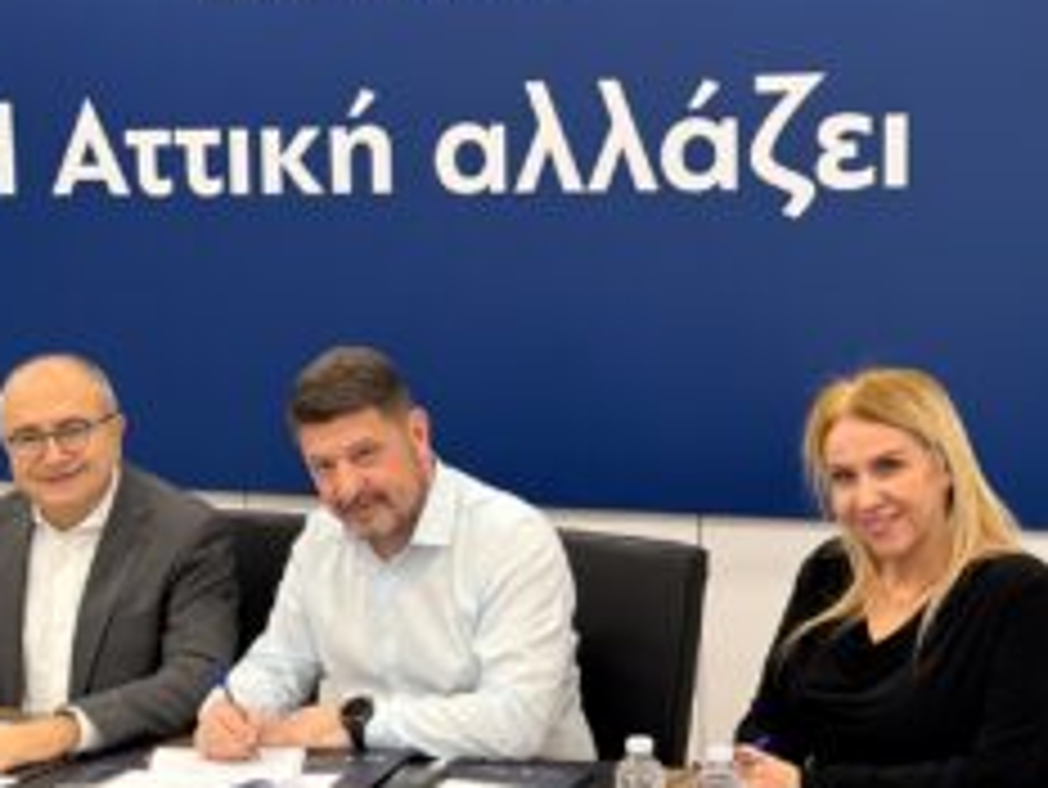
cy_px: 439
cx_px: 378
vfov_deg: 18.2
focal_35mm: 81
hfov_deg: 24.0
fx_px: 2454
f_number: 1.78
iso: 200
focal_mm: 6.76
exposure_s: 1/100
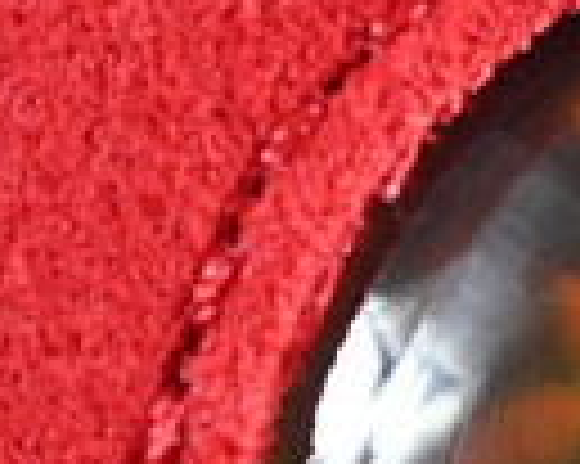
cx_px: 832
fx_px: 7513
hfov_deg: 4.4
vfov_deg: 3.5
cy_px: 543
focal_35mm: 438
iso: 1600
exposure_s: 1/125
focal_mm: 50
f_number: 6.3
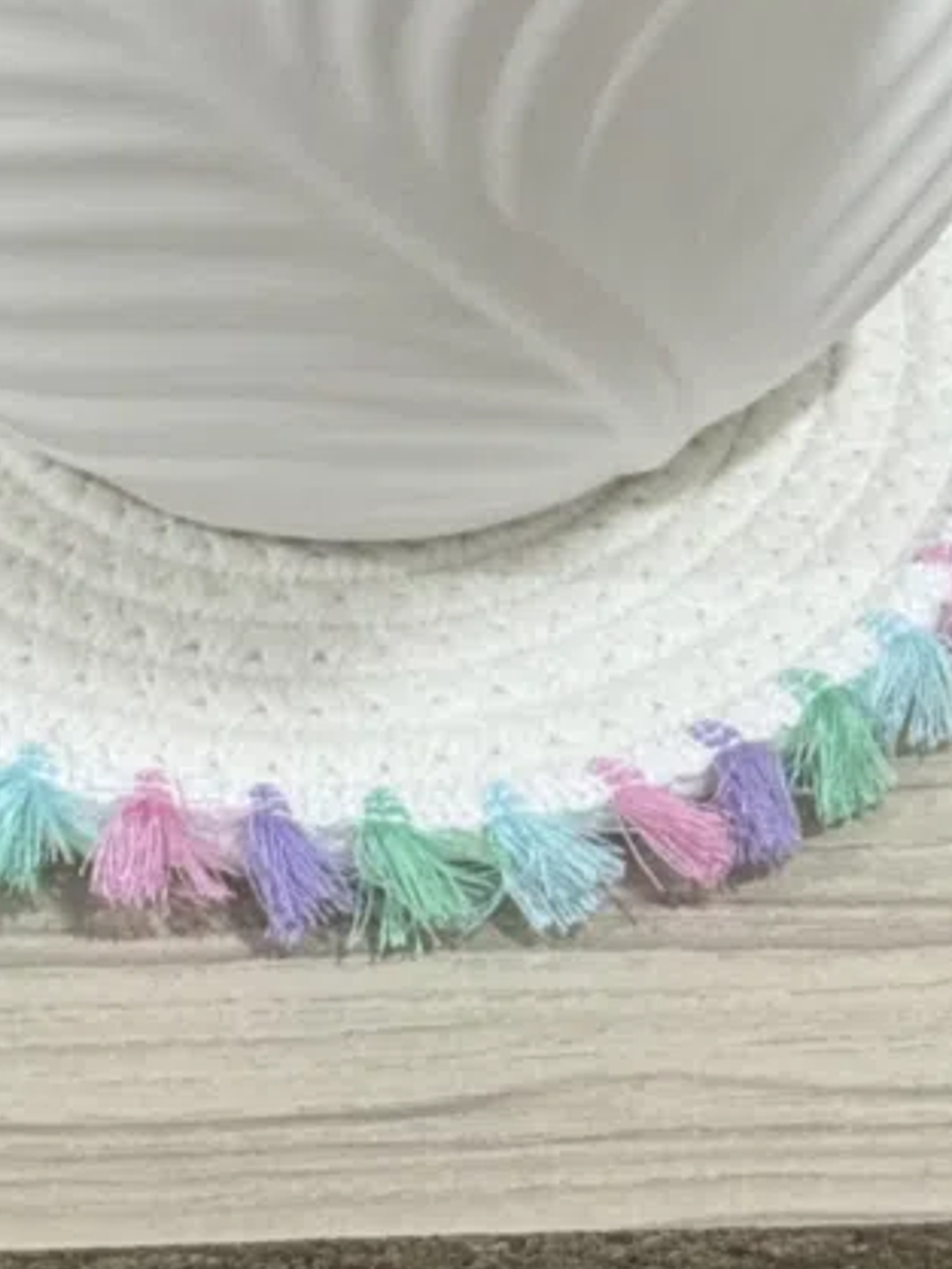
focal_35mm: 157
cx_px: 377
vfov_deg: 12.0
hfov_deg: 9.5
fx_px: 5754
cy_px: -589
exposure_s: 1/50
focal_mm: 6.76
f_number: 1.78
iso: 200
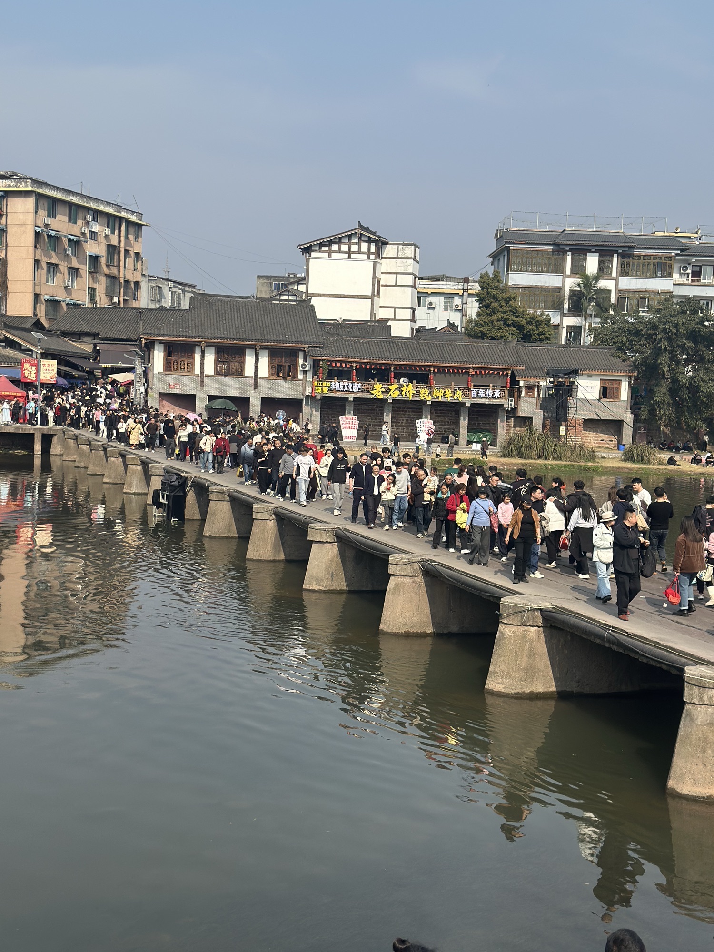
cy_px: 476
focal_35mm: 48
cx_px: 357
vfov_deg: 39.7
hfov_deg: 30.3
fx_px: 1320
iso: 100
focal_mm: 6.86
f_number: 1.78
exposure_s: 1/5000
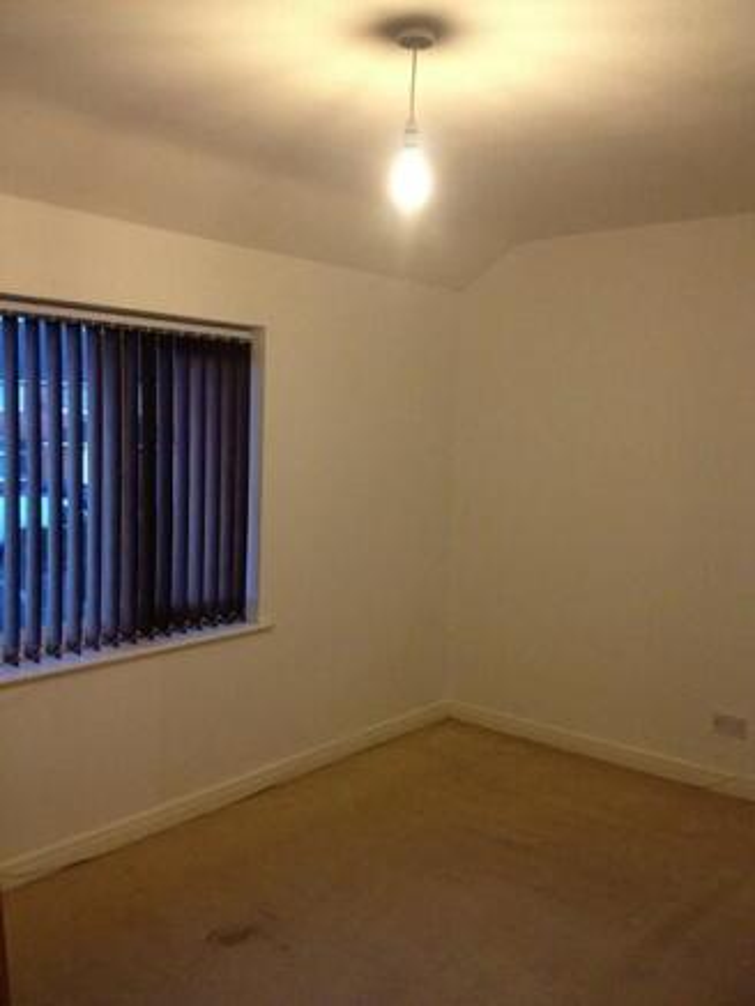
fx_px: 1017
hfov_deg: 40.7
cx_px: 378
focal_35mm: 35
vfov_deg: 52.6
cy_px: 503
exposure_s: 1/15
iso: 400
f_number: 2.4
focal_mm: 4.28
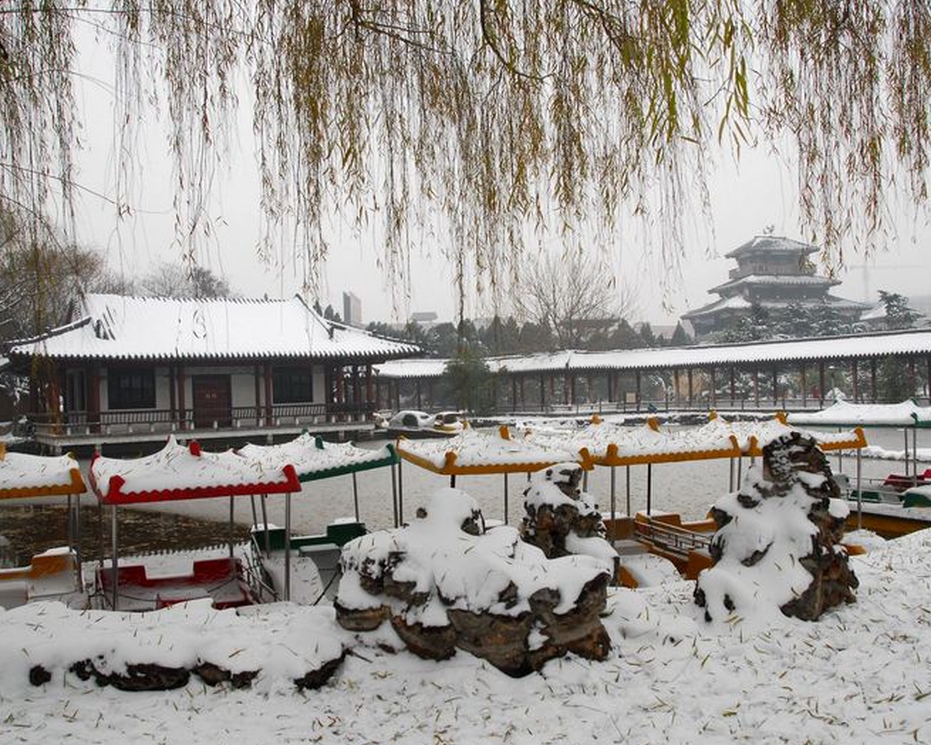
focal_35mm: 31
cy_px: 370
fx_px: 854
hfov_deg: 57.1
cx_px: 490
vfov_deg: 47.1
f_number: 5.6
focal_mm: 18
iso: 250
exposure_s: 1/640
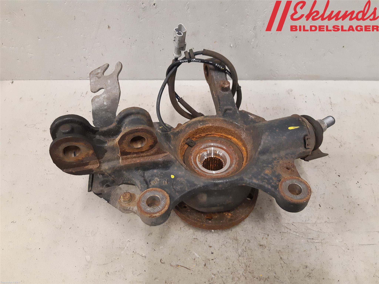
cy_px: 142
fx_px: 285
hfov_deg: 67.3
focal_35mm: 26
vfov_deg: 53.1
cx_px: 190
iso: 250
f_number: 1.7
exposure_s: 1/50
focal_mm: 3.93
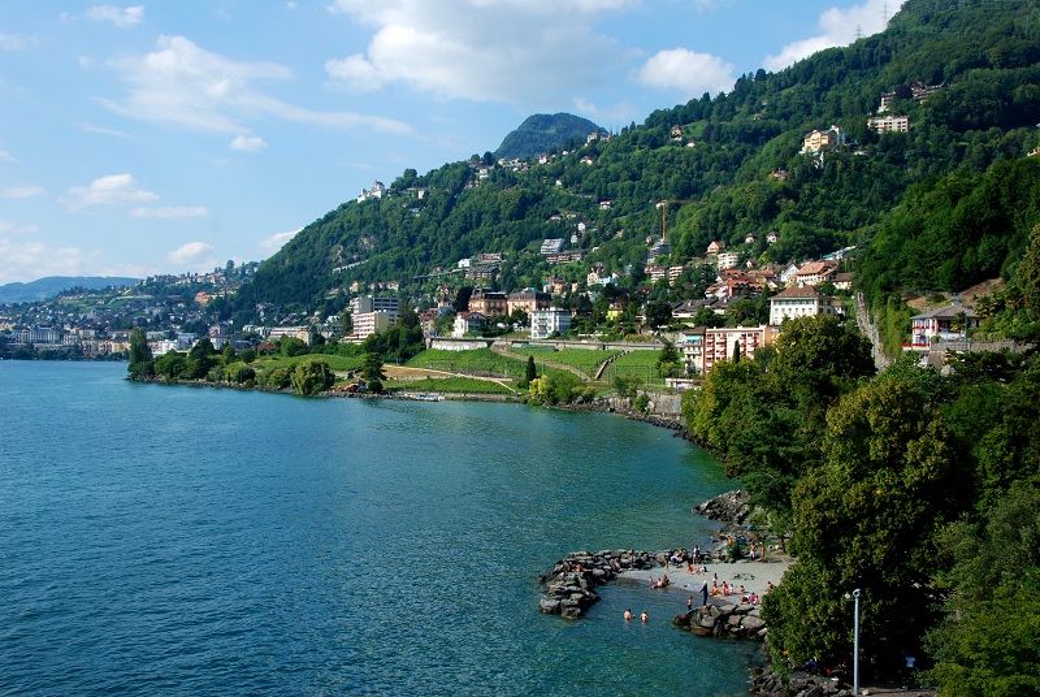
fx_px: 1128
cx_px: 520
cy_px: 348
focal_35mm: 39
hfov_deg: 49.5
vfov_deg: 34.3
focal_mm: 26
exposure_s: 1/250
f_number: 11
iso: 200
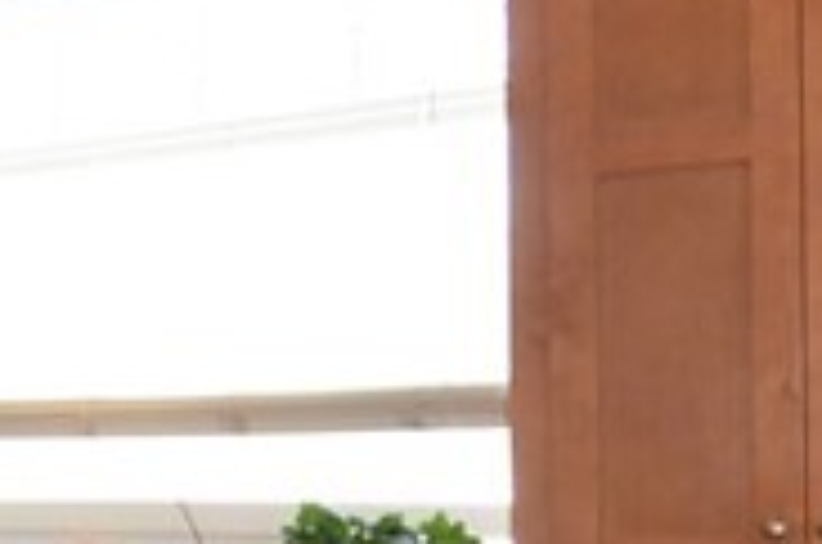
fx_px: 1913
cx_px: -701
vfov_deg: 16.0
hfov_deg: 18.4
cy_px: 490
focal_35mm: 84
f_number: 4
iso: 400
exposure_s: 1/100
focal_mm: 10
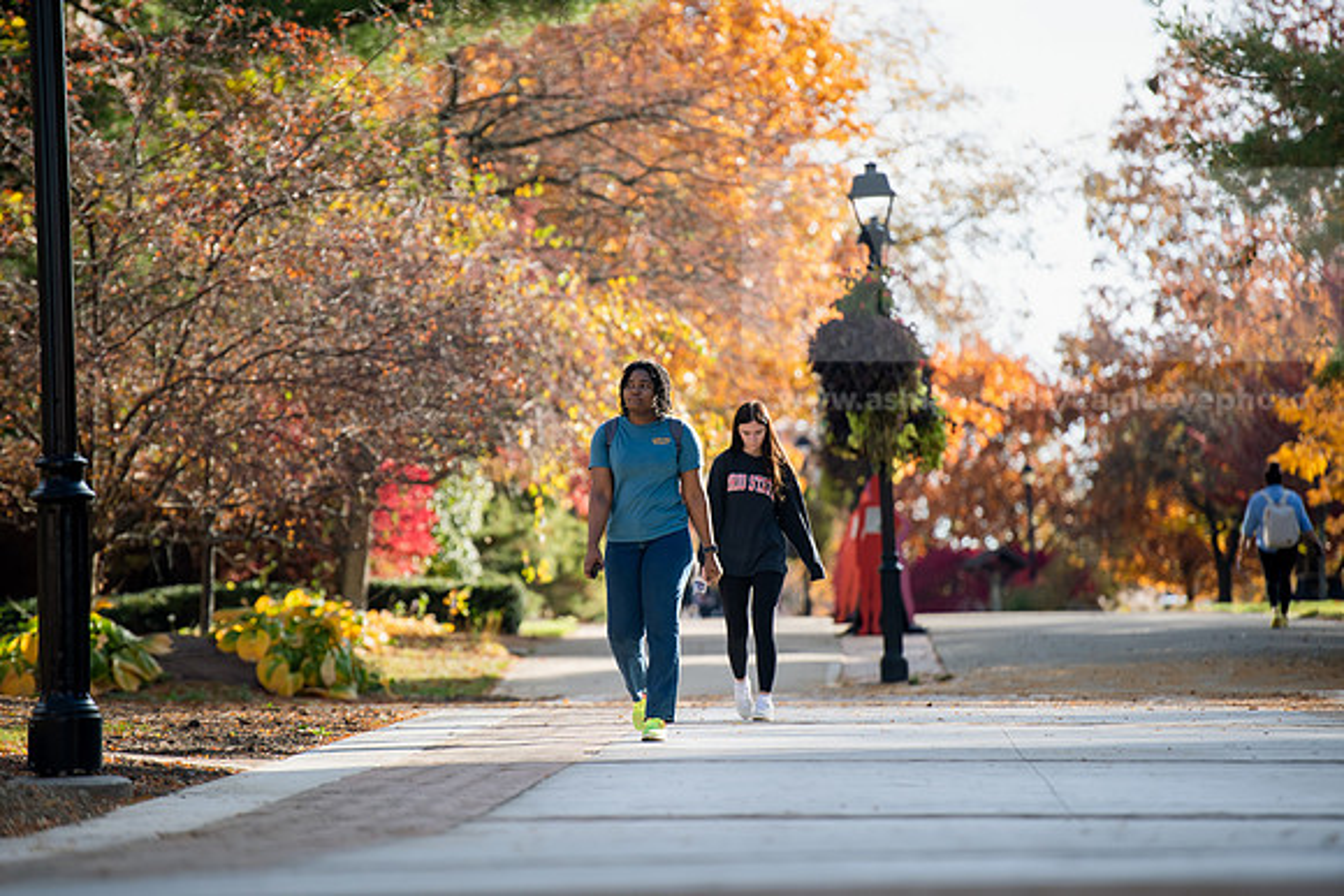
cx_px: 658
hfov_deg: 10.0
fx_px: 7695
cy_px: 462
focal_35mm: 206
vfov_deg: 6.7
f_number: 3.2
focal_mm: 200
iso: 200
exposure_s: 1/1000
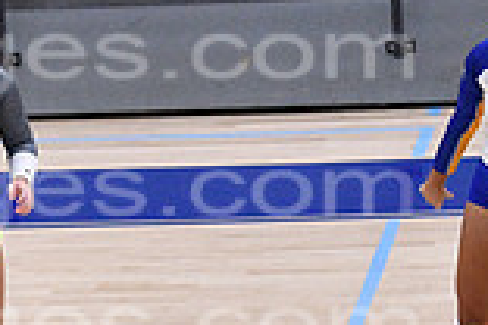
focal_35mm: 503
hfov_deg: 4.1
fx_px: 6818
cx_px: -285
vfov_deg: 2.7
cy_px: 398
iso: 6400
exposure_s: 1/1000
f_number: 3.2
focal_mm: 90
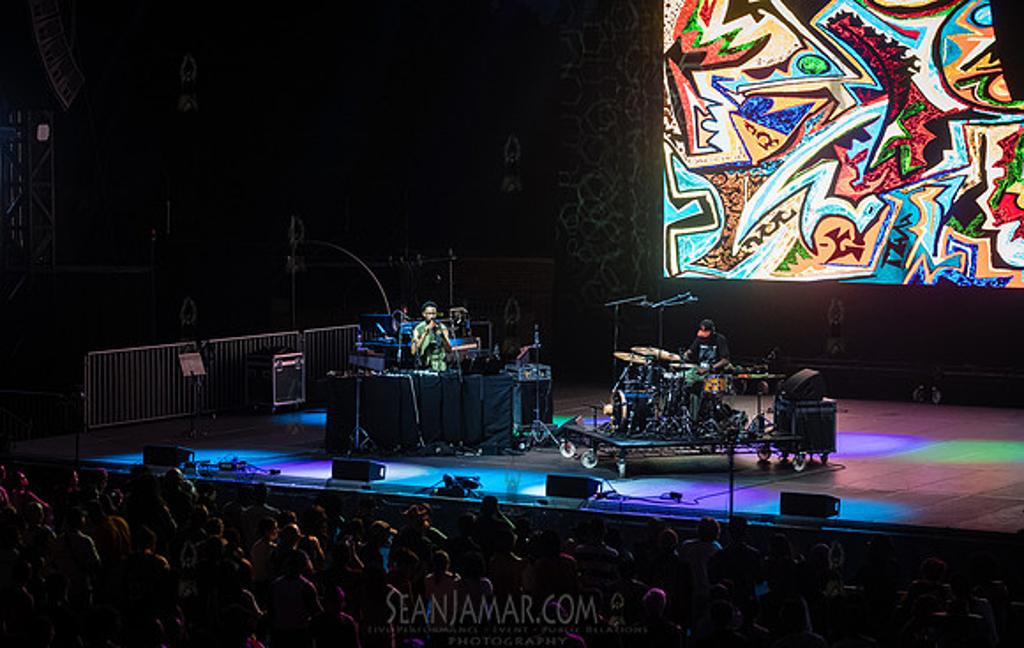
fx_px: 2675
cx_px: 512
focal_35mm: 96
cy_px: 341
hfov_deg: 21.7
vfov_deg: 13.8
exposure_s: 1/500
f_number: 4.5
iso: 5000
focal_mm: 94
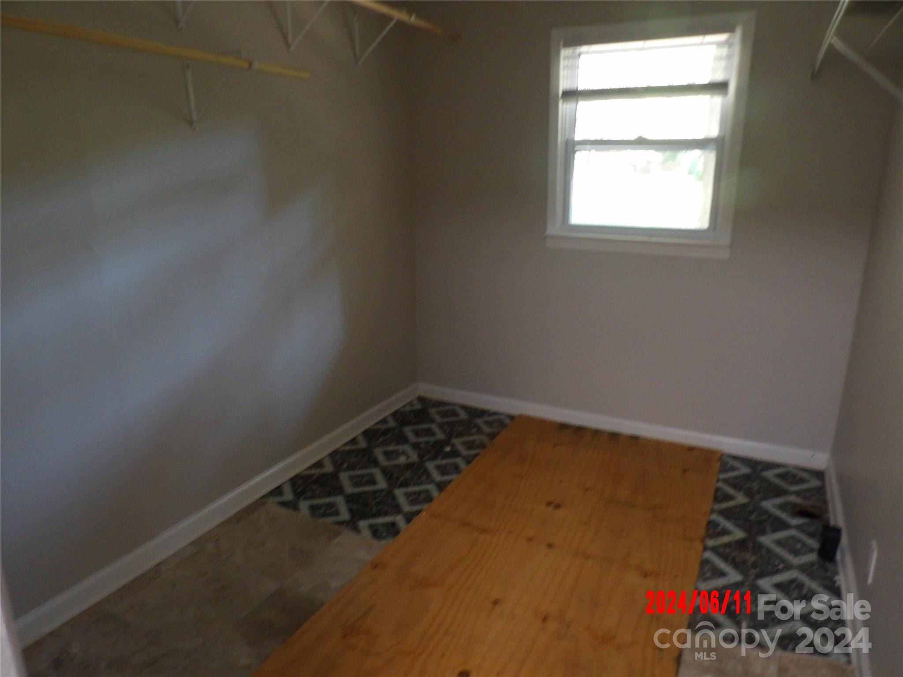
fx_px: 626
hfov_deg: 71.6
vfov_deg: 56.8
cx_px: 452
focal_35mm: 24
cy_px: 338
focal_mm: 4.3
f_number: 3.2
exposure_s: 1/17
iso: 462
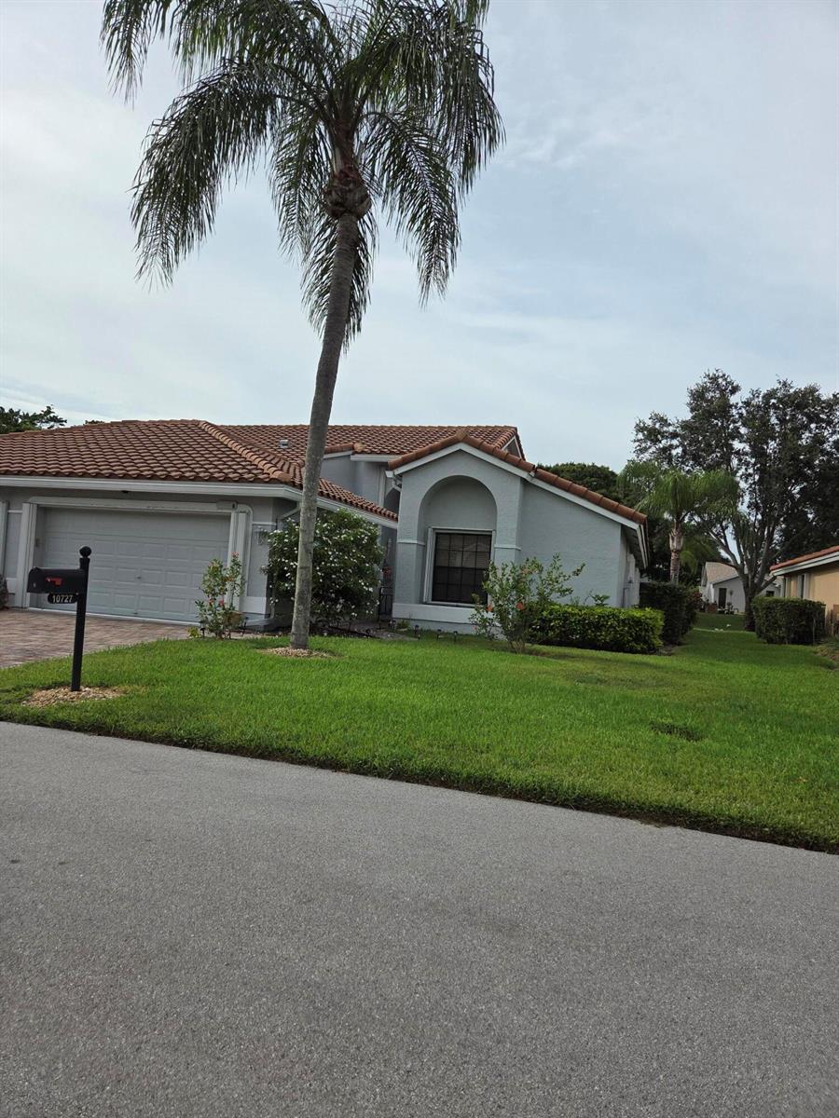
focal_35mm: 23
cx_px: 420
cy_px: 559
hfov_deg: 58.9
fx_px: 743
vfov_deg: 73.9
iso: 80
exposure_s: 1/6217
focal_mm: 5.4
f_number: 1.8
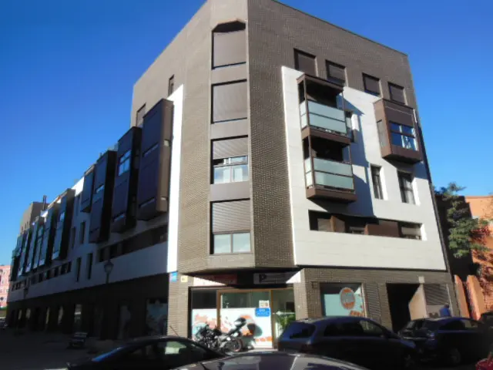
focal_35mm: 25
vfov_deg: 54.9
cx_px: 246
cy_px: 185
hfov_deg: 69.4
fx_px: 356
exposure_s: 1/800
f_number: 3.5
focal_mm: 4.5
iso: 125
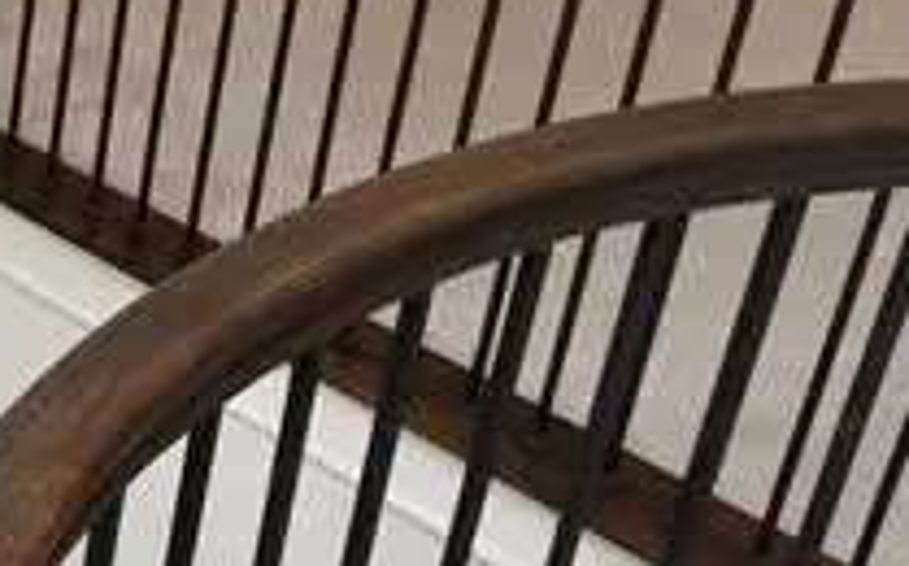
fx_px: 1855
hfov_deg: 22.4
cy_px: 209
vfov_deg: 17.3
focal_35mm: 75
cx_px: -474
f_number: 5.6
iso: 280
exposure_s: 1/125
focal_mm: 10
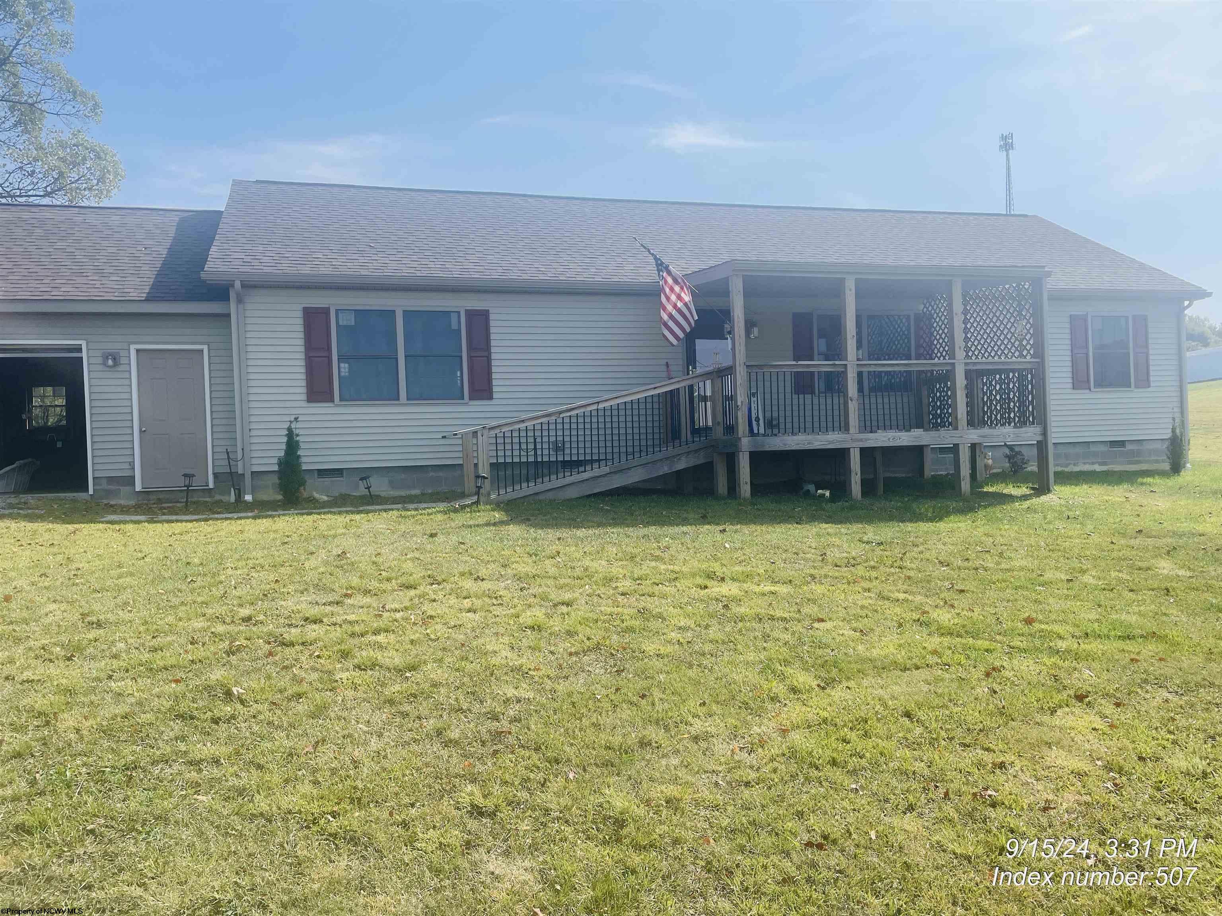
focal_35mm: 26
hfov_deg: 67.3
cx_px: 611
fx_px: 918
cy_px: 458
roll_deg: +2.2
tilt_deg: +0.8
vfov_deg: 53.1
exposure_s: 1/2882
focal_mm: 4.2
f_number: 1.6
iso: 32
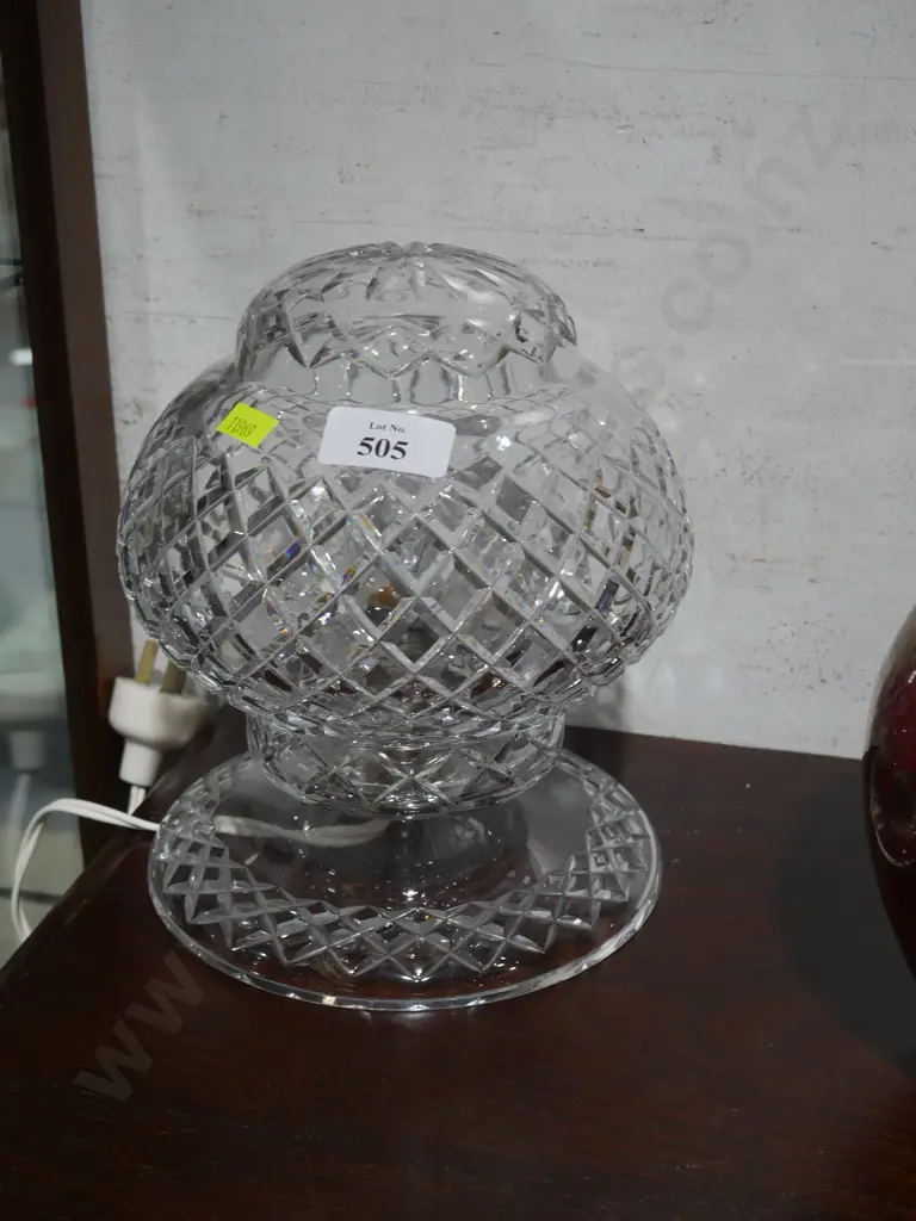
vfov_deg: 39.7
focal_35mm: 48
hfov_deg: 30.3
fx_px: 1694
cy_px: 610
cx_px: 458
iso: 400
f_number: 5.2
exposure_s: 1/60
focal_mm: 24
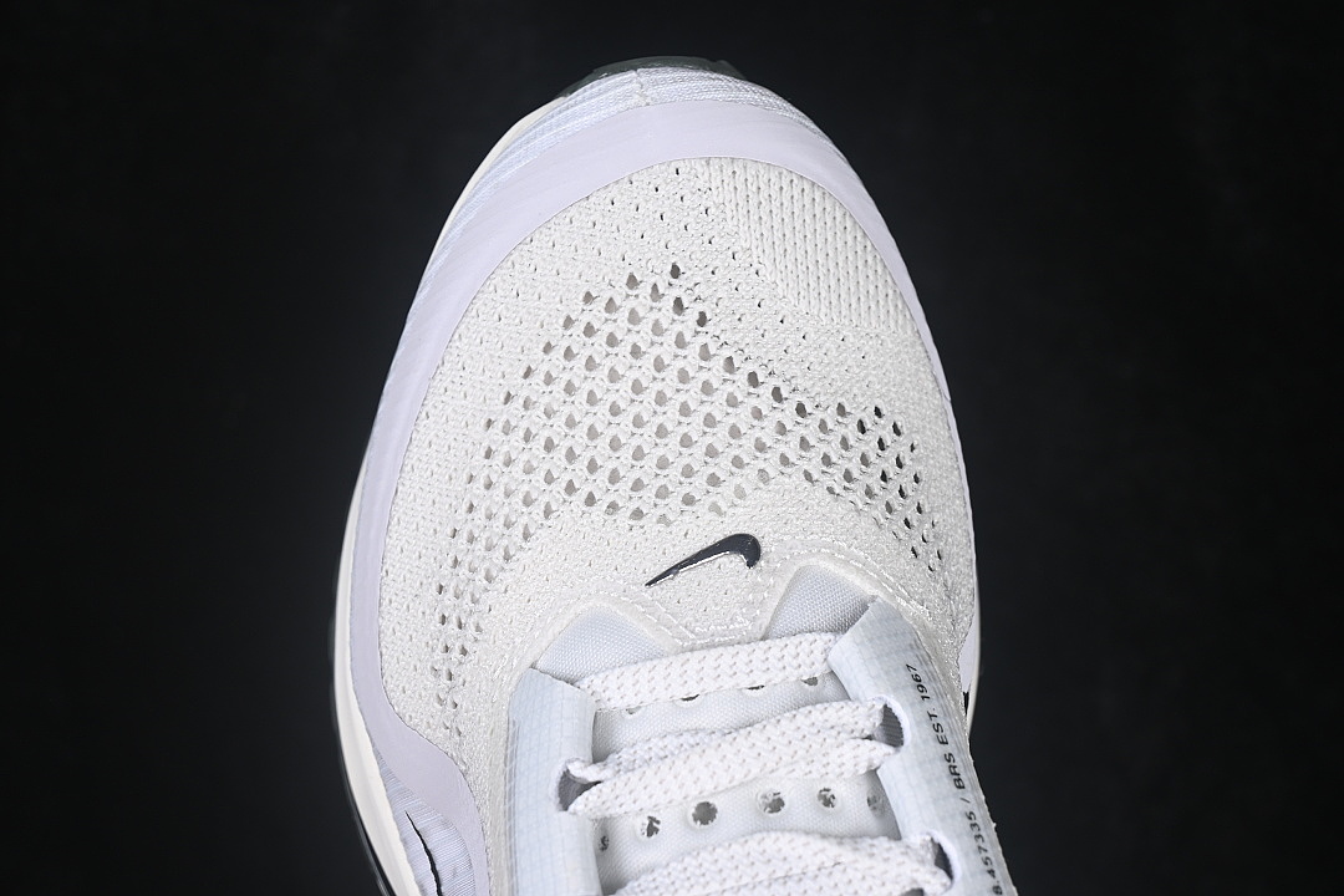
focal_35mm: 75
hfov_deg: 27.0
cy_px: 448
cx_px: 672
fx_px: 2800
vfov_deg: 18.2
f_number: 7.1
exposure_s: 1/80
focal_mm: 50
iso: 160
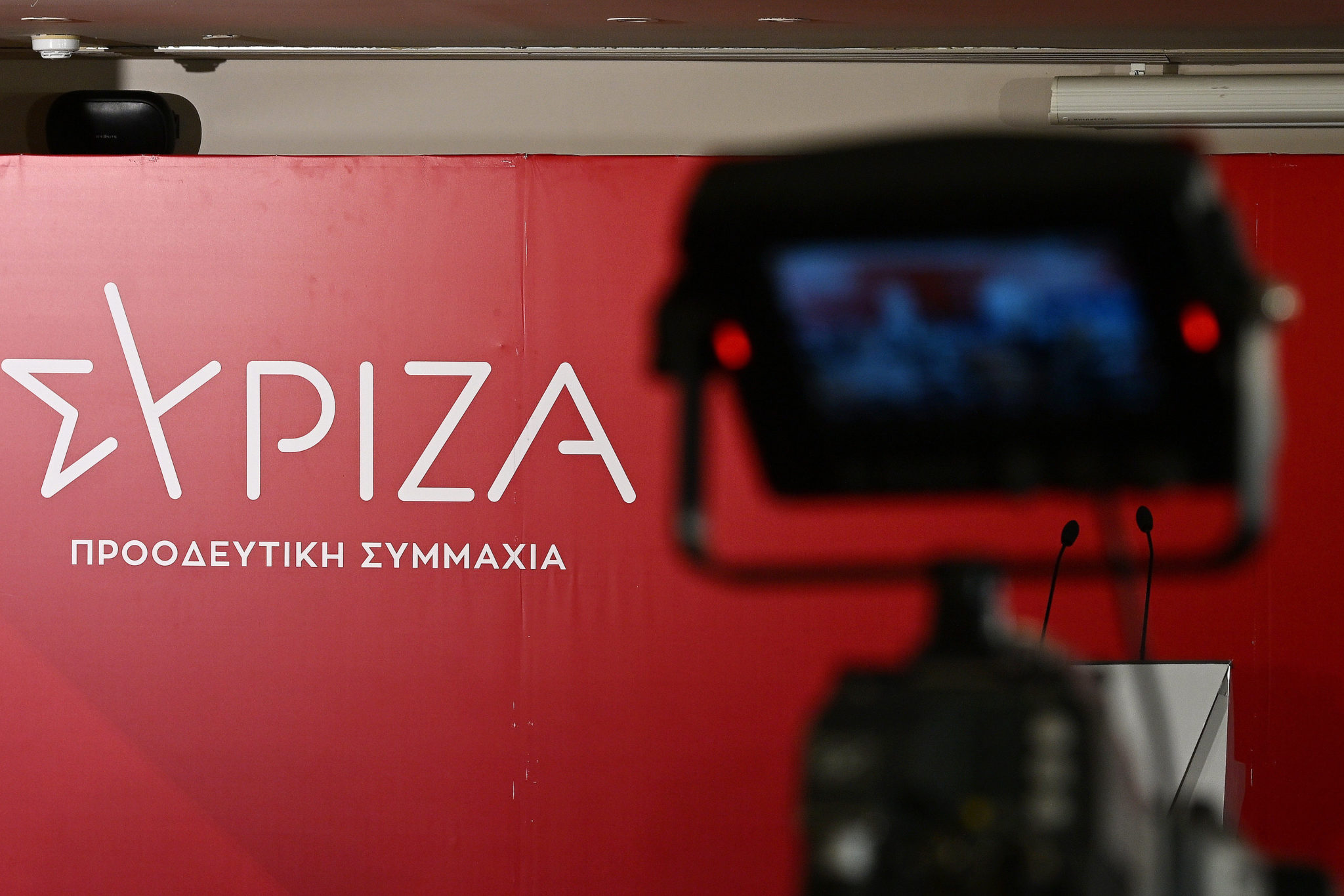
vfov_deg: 7.6
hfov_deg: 11.4
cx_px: 672
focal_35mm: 180
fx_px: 6719
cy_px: 448
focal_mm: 120
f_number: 6.3
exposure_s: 1/80
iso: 560
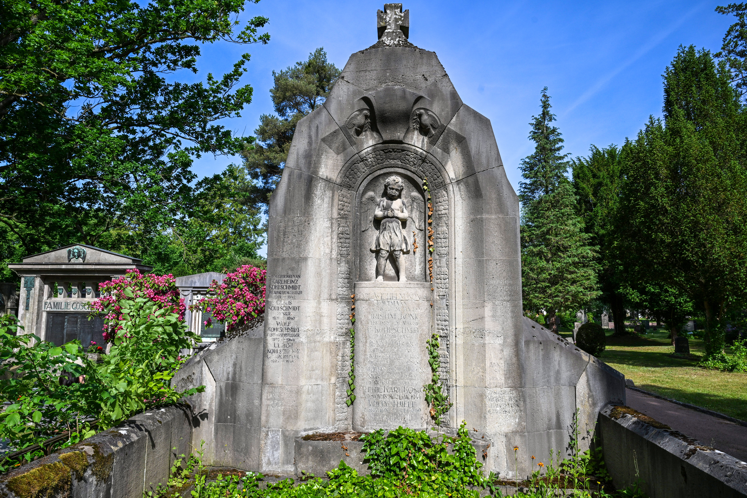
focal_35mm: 24
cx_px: 374
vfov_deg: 53.1
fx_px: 498
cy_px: 249
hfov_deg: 73.7
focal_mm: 24
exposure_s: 1/1250
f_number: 8
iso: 400
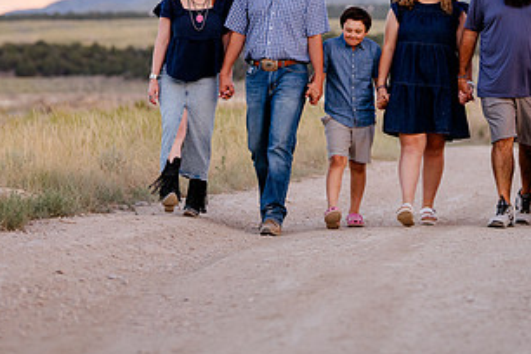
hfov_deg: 7.4
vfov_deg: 4.9
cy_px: -50
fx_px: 4115
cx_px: 368
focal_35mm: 279
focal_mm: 116
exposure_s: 1/200
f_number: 2.8
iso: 250
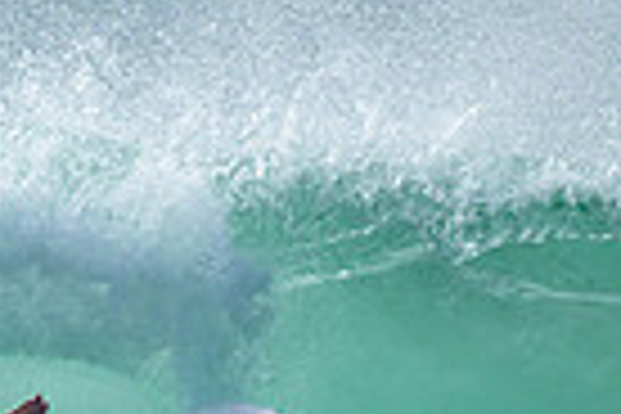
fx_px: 65010
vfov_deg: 0.4
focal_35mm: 3769
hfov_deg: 0.5
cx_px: -331
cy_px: 652
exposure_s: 1/2000
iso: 200
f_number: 6.3
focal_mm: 800
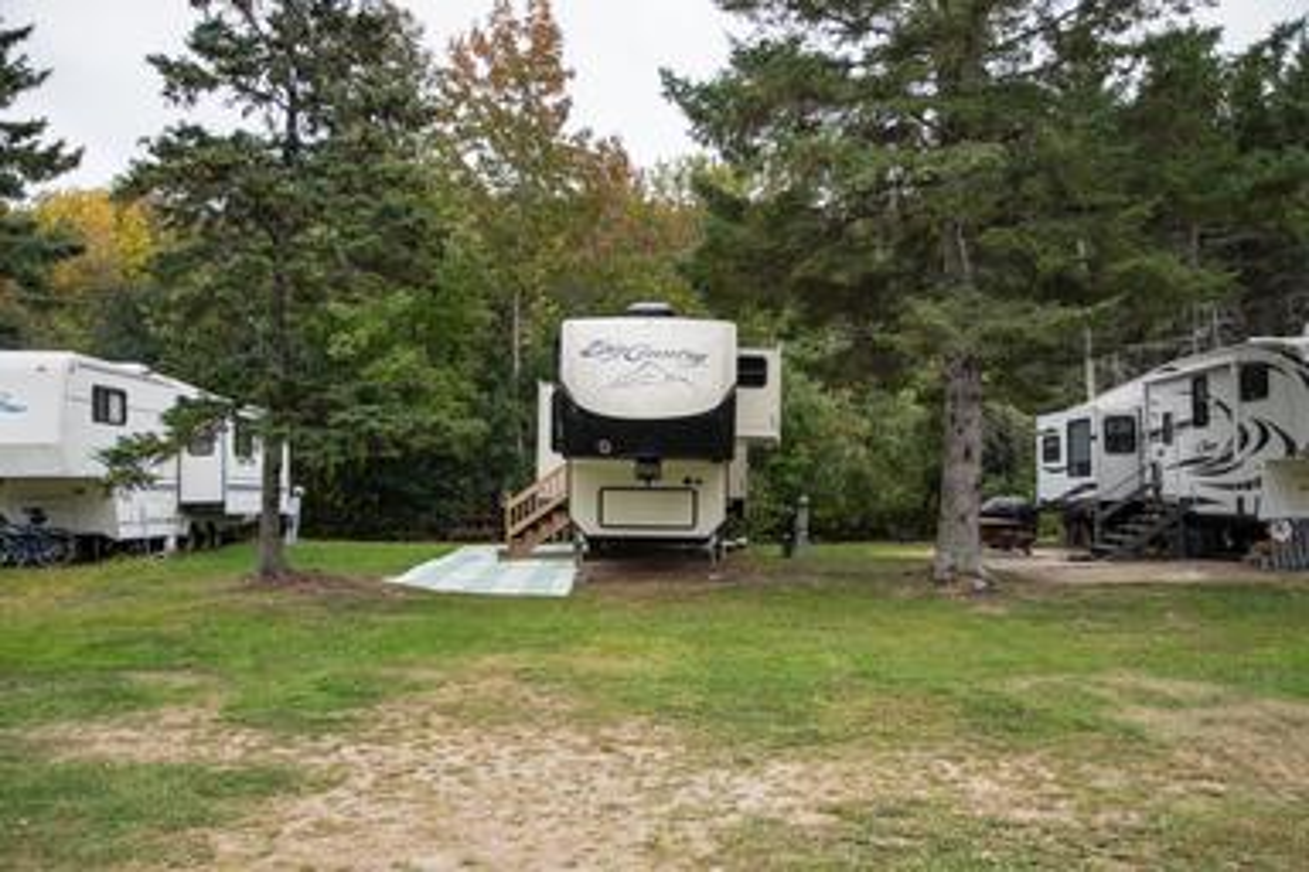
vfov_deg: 42.3
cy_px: 436
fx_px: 1127
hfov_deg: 60.3
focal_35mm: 31
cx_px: 654
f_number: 2.8
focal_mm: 21
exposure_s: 1/200
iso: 100
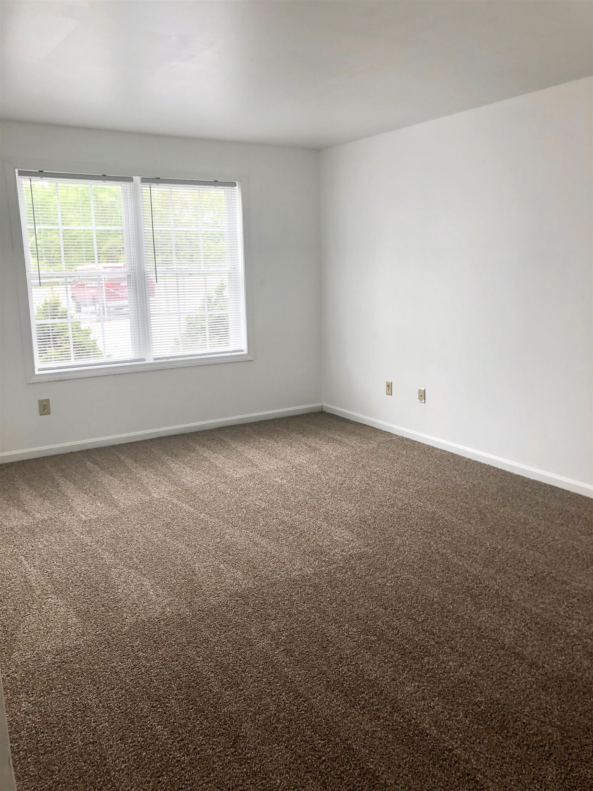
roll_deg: +0.9
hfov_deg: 49.7
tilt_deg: -12.0
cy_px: 396
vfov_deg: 63.4
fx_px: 640
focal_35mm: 28
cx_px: 296
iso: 50
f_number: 1.8
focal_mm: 3.99
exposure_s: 1/120
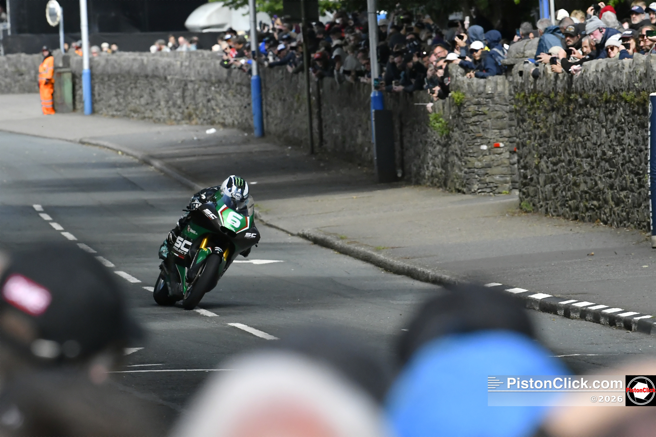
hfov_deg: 6.9
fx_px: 5466
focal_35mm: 300
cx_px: 328
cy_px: 218
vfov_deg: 4.6
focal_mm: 200
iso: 1600
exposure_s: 1/1600
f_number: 6.3
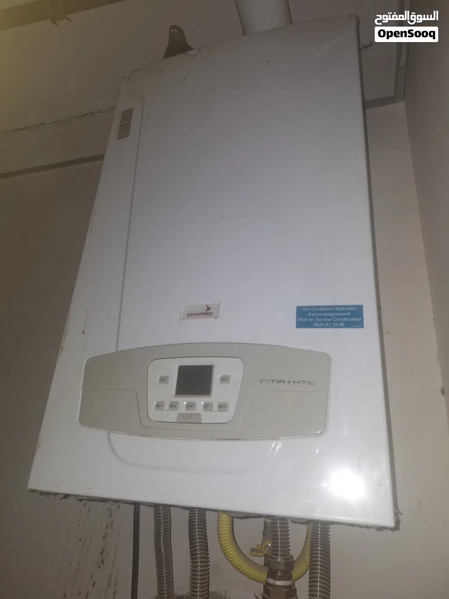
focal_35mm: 23
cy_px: 300
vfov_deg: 73.9
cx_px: 224
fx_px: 398
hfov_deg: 58.9
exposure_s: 1/50
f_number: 1.8
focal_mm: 5.54
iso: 64
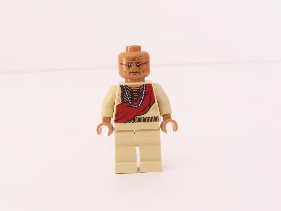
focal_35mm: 67
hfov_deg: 29.0
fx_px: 544
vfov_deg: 21.9
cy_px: 106
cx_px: 140
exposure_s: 1/6
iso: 200
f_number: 7.1
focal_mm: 11.1
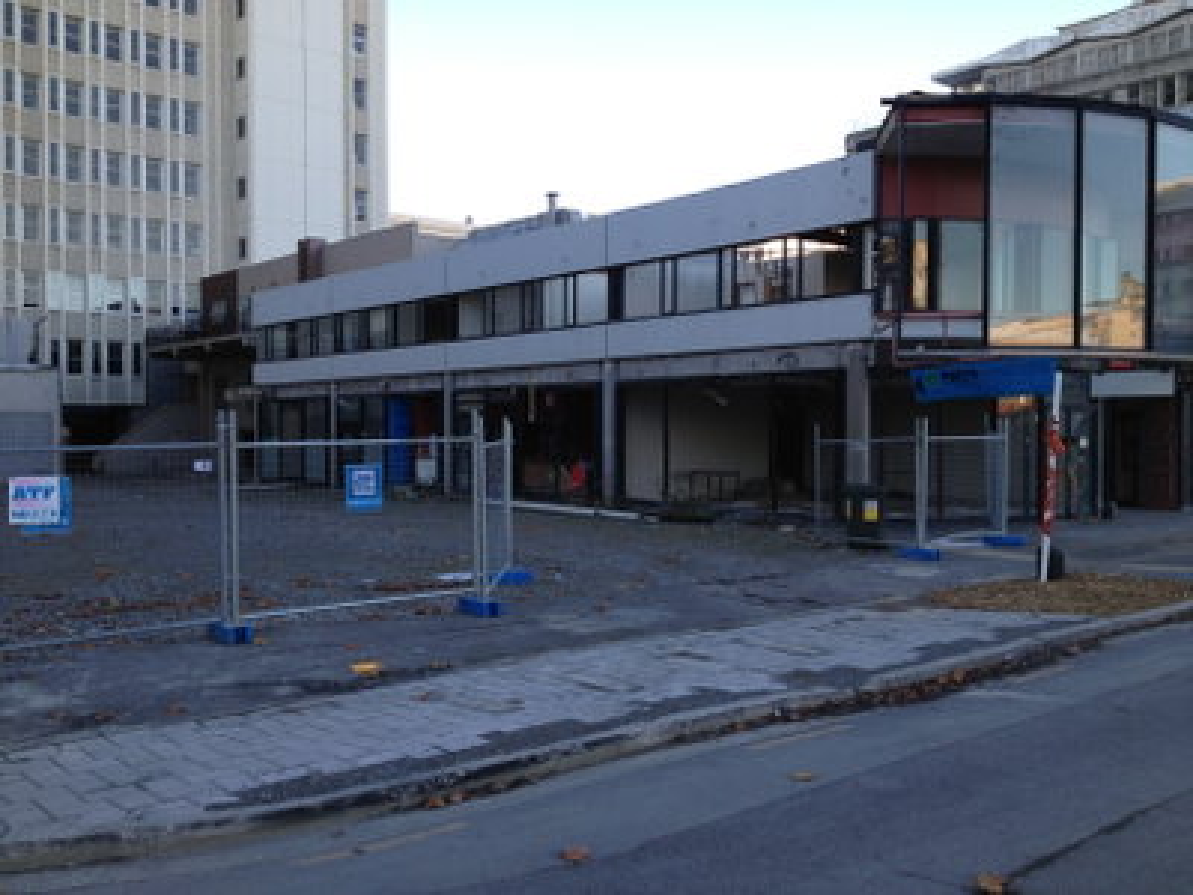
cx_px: 596
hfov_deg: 52.6
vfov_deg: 40.7
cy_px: 448
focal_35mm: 35
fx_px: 1206
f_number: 2.4
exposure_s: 1/164
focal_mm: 4.28
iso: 50
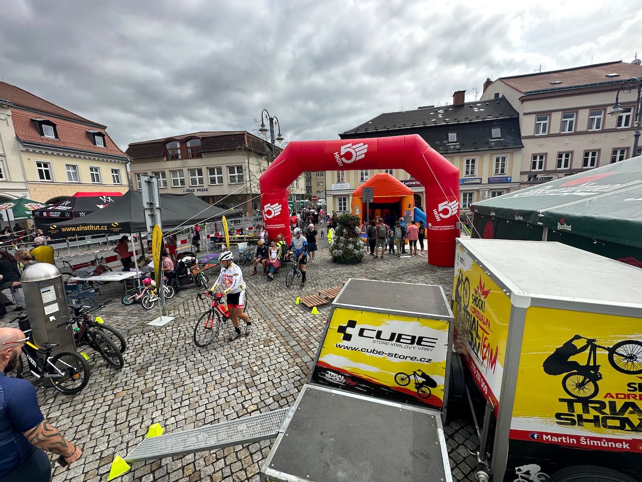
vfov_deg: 85.7
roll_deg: +1.8
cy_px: 241
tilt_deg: -10.0
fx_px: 260
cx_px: 321
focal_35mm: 14
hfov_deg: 102.1
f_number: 2.2
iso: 40
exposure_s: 1/1092
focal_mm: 2.22
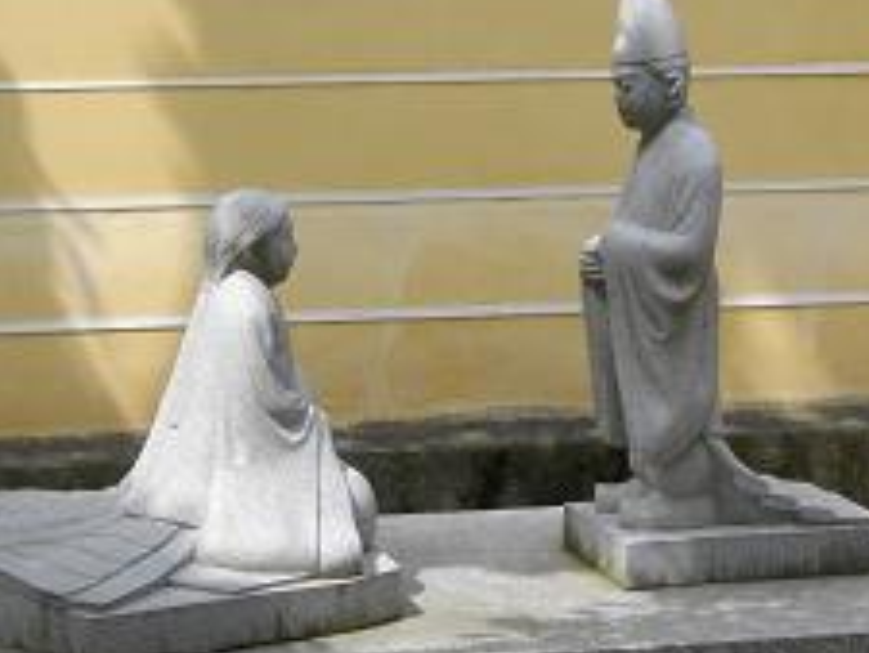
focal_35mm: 107
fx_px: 2688
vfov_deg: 13.8
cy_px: 460
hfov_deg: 18.4
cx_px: 434
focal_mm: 11
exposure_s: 1/500
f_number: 4.1
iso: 100
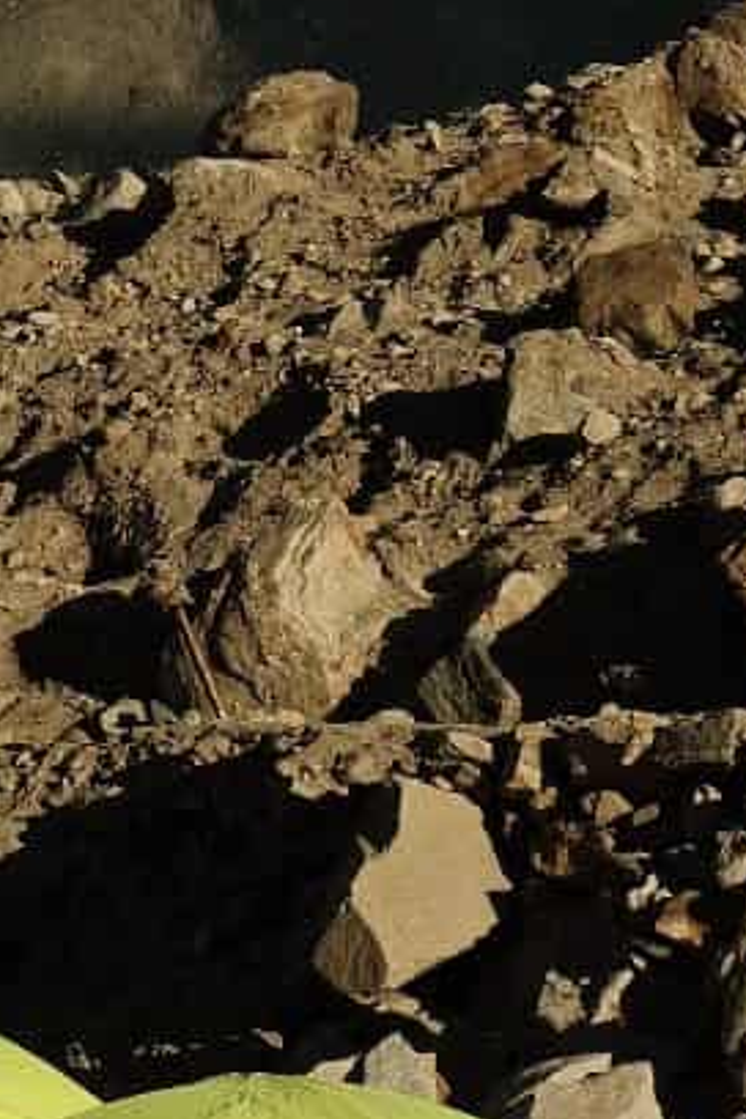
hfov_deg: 7.1
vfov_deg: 10.9
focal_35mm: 187
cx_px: -749
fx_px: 5812
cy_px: -25
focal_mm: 28.9
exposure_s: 1/1800
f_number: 9
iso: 640
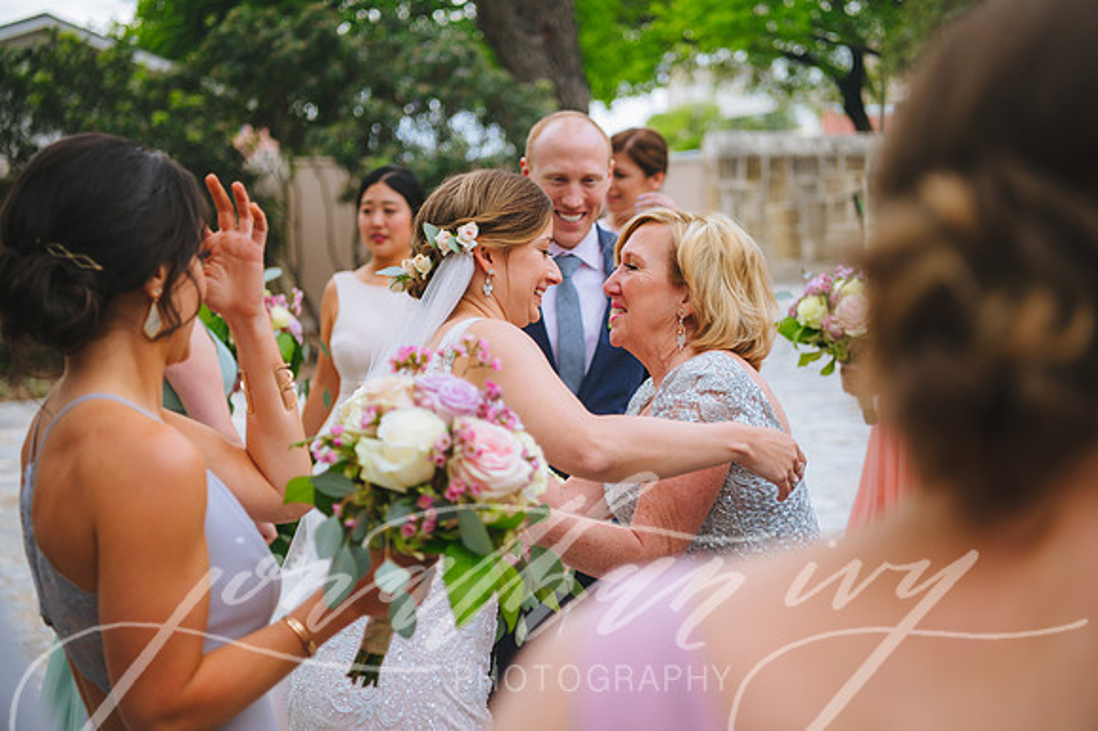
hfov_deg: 39.6
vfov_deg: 27.0
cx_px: 549
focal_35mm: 50
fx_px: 1524
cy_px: 366
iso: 400
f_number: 2.8
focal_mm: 50
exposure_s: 1/1600
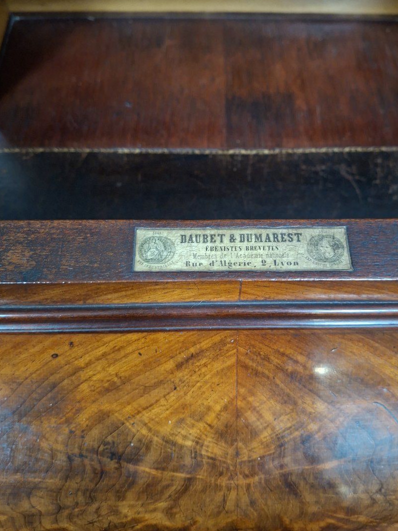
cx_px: 224
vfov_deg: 67.1
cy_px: 238
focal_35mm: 26
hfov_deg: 52.9
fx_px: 399
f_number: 1.8
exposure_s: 1/20
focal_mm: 5.54
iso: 800
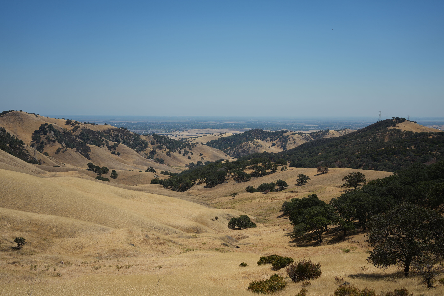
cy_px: 148
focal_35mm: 50
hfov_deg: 39.6
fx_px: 617
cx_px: 222
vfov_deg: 27.0
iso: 100
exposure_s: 1/1250
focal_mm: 50
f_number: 5
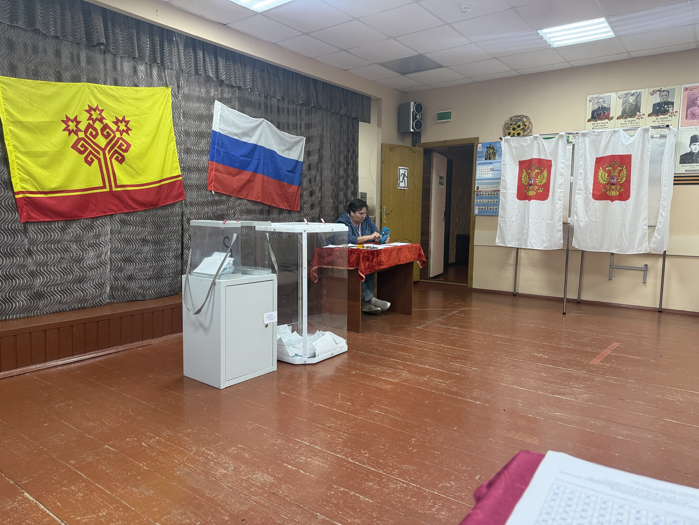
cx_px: 350
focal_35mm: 24
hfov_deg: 71.6
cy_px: 262
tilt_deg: -6.1
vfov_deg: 56.8
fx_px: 485
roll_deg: -0.5
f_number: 1.78
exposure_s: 1/100
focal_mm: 6.76
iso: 160
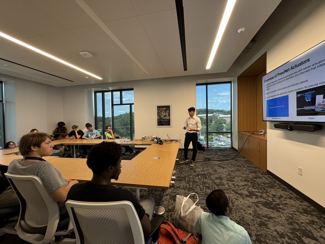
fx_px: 131
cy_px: 122
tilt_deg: -1.6
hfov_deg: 102.1
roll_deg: +1.1
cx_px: 162
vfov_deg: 85.7
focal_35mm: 14
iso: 320
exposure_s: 1/120
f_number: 2.2
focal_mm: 2.22
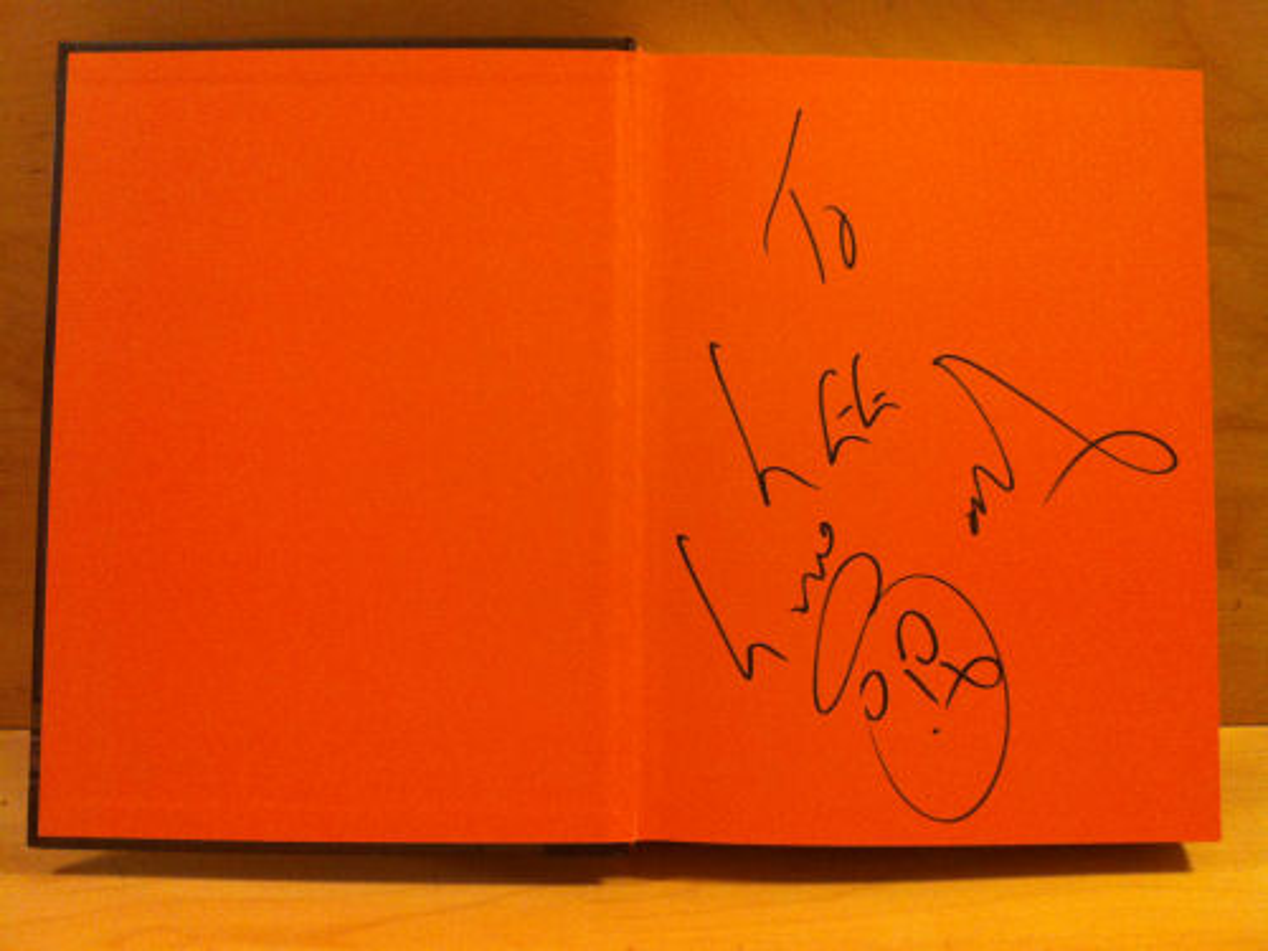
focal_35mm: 35
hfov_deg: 52.6
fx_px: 1282
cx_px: 634
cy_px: 476
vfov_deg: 40.7
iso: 250
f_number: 2.8
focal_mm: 3.85
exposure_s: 1/15
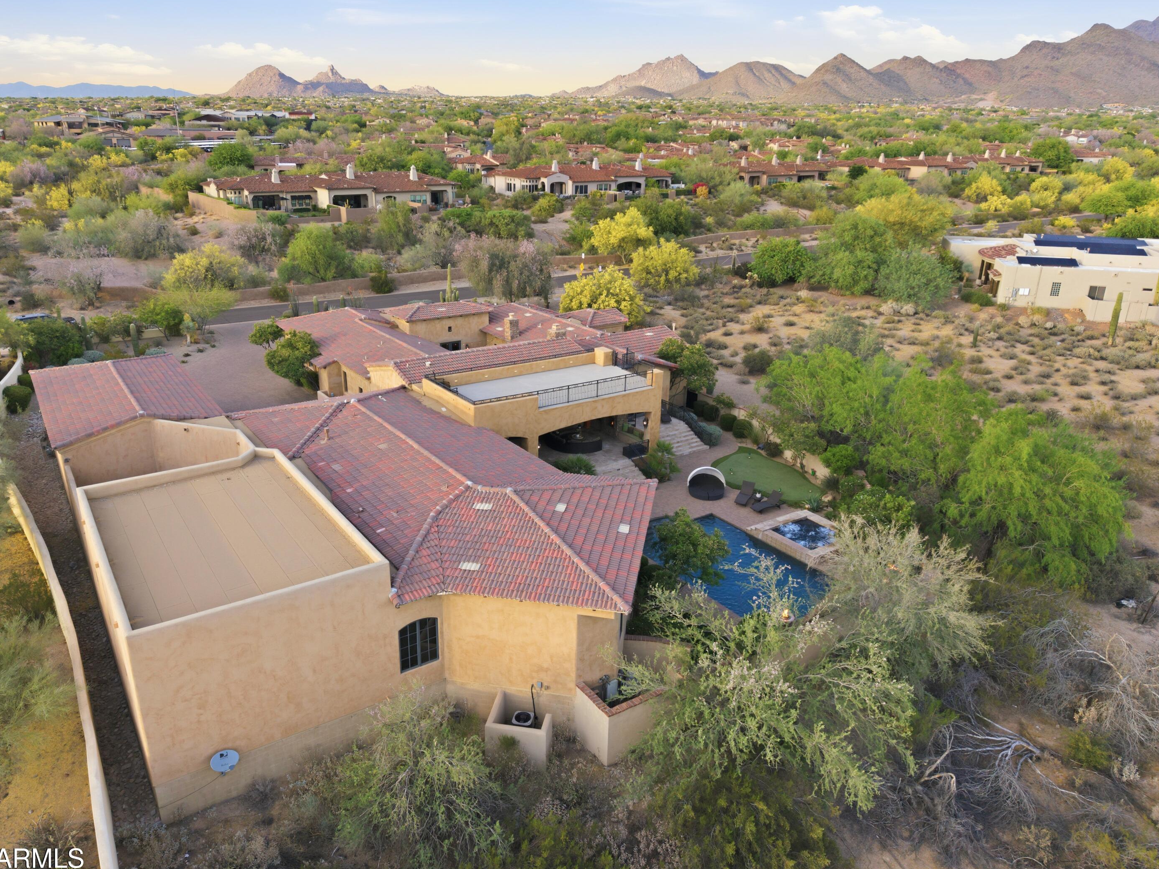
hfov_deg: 67.3
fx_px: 871
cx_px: 554
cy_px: 431
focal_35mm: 26
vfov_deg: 53.1
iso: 180
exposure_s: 1/500
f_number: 1.8
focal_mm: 8.7
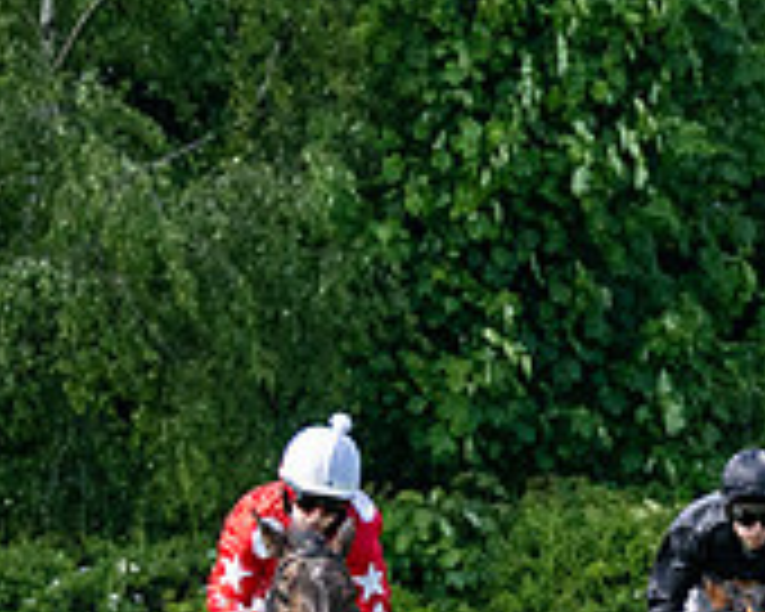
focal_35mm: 916
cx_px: 1686
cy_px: 928
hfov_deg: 2.1
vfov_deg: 1.7
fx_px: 20739
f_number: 4
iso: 400
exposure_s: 1/2500
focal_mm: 110
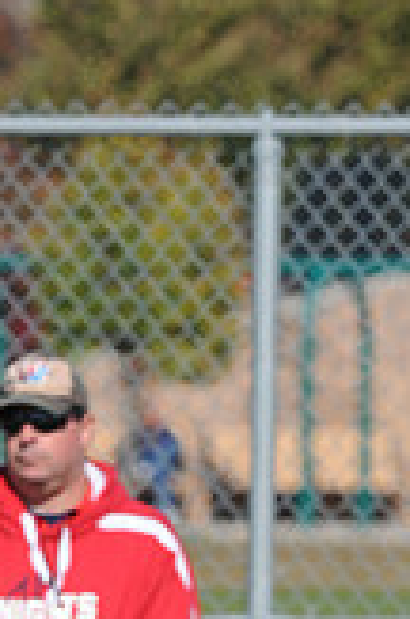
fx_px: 27414
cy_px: 1025
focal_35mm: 1598
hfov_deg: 0.9
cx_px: -158
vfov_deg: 1.3
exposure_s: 1/500
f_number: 9
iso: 200
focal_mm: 300
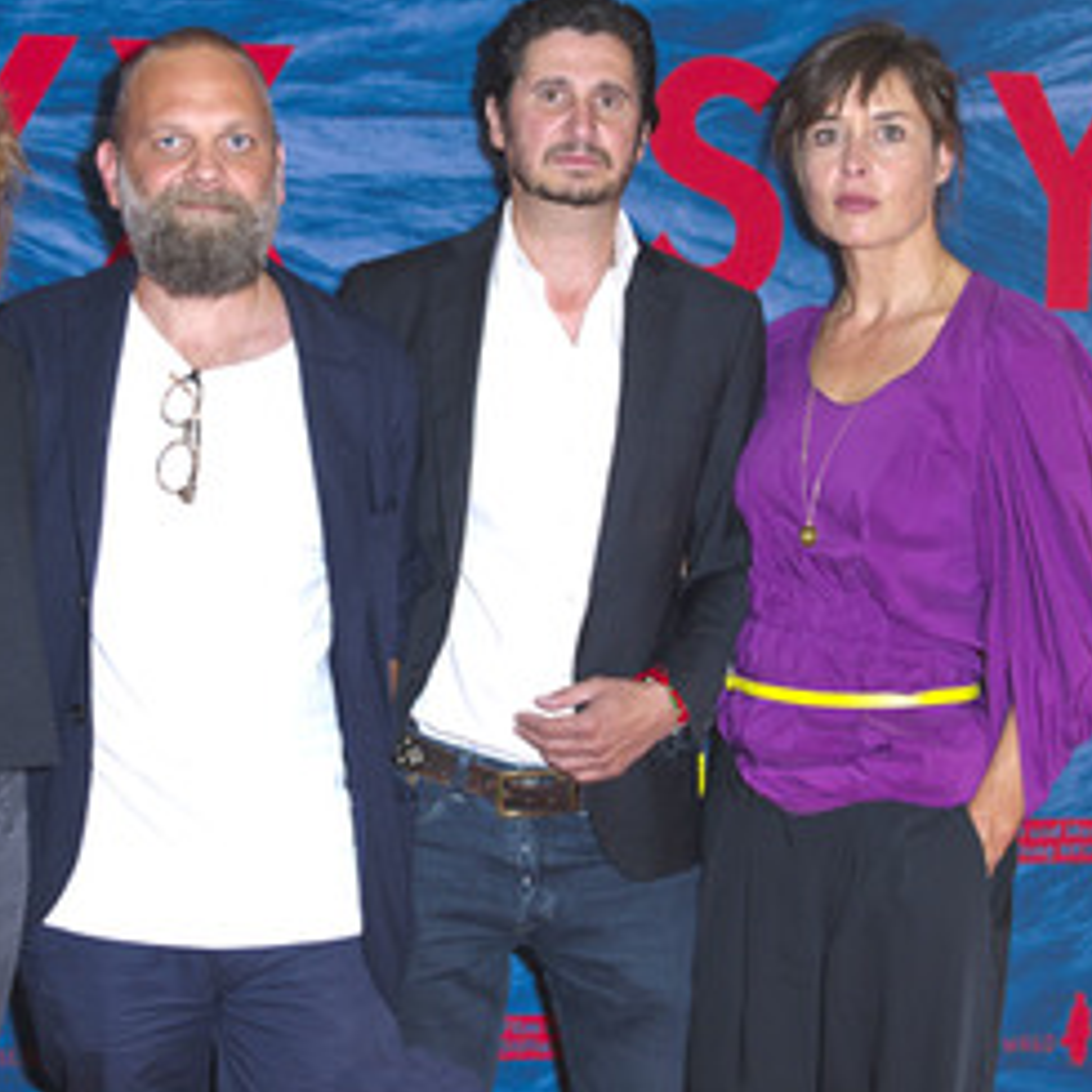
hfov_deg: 33.8
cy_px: 517
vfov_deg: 34.0
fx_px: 1785
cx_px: 374
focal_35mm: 50
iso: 400
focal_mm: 32
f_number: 5
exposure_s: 1/160
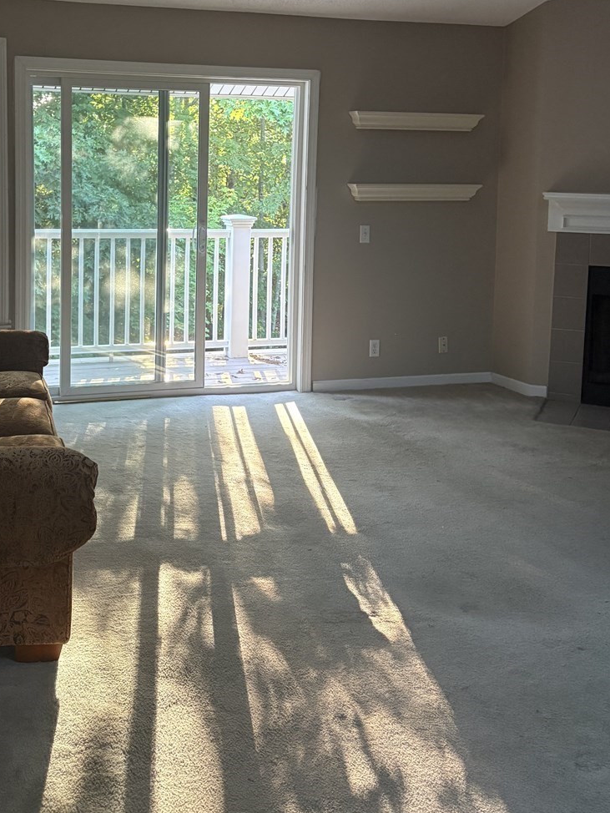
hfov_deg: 34.6
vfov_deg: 44.8
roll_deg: -0.8
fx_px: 963
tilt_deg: -4.1
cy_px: 246
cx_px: 174
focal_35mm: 41
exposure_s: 1/60
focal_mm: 5.96
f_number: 1.6
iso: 320
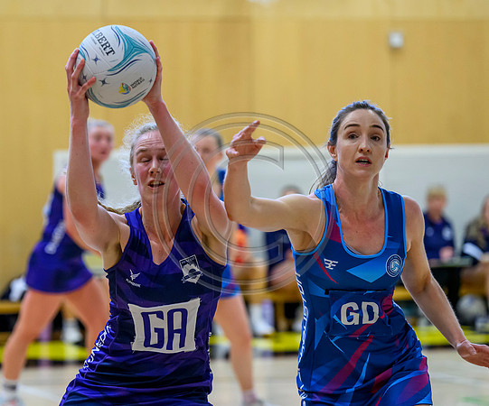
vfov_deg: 8.5
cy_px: 190
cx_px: 135
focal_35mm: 185
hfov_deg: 10.3
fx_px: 2721
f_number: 3.2
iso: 4000
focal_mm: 135
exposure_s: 1/1000
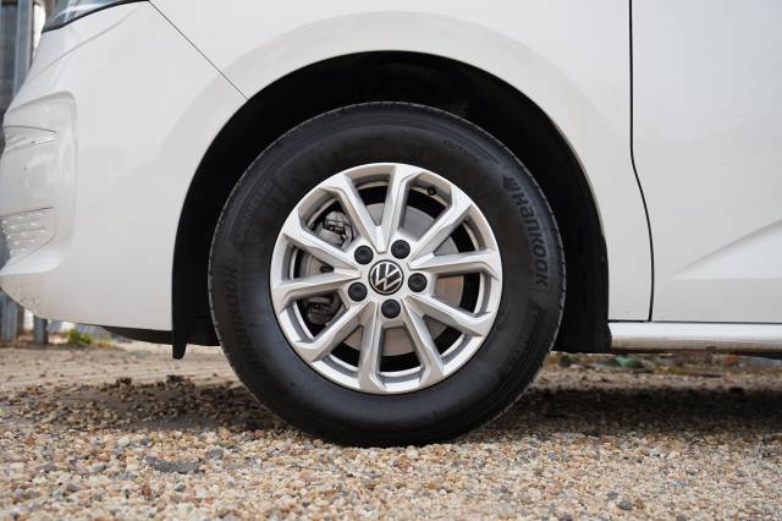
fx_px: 1042
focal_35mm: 48
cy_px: 260
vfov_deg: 28.0
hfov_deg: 41.1
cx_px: 391
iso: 100
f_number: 4.5
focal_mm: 48
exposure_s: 1/125
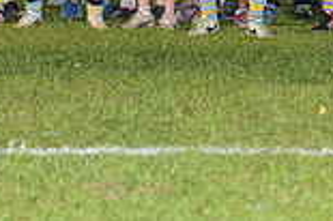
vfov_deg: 5.2
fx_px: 2421
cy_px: -192
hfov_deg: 7.9
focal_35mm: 262
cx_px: 213
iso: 800
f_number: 3.5
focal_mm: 70
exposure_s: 1/160
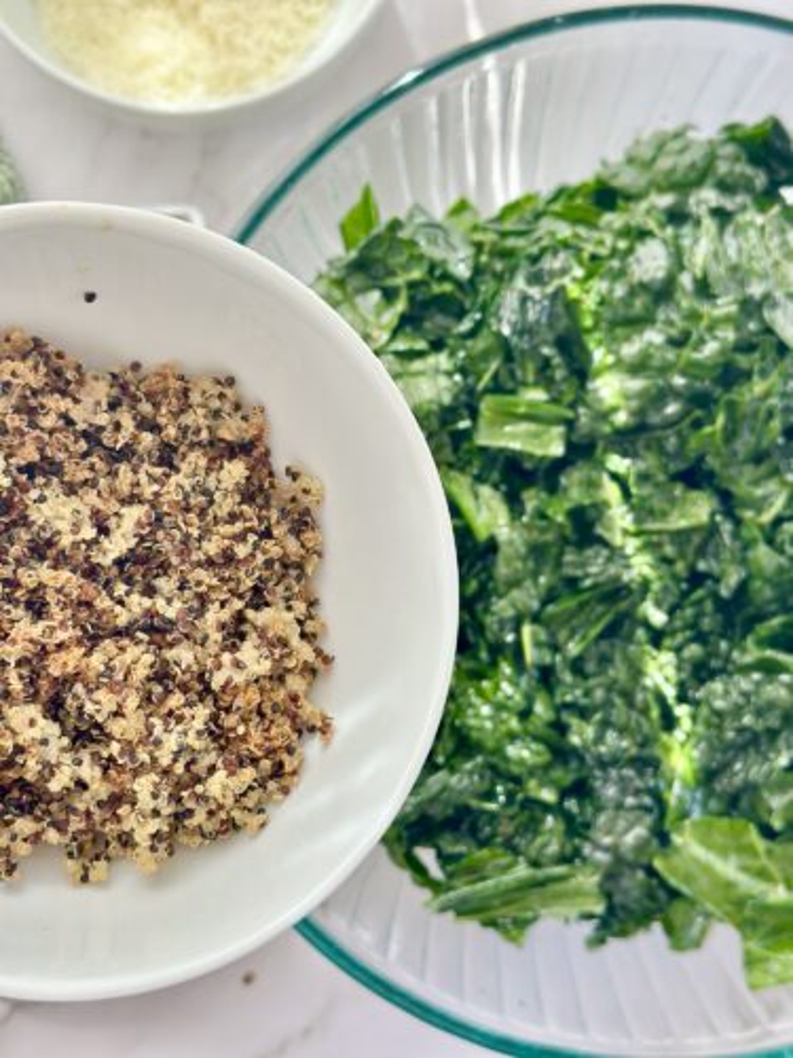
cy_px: 529
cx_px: 396
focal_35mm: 48
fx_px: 1466
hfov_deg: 30.3
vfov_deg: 39.7
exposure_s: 1/584
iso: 80
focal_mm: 6.86
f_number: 1.78
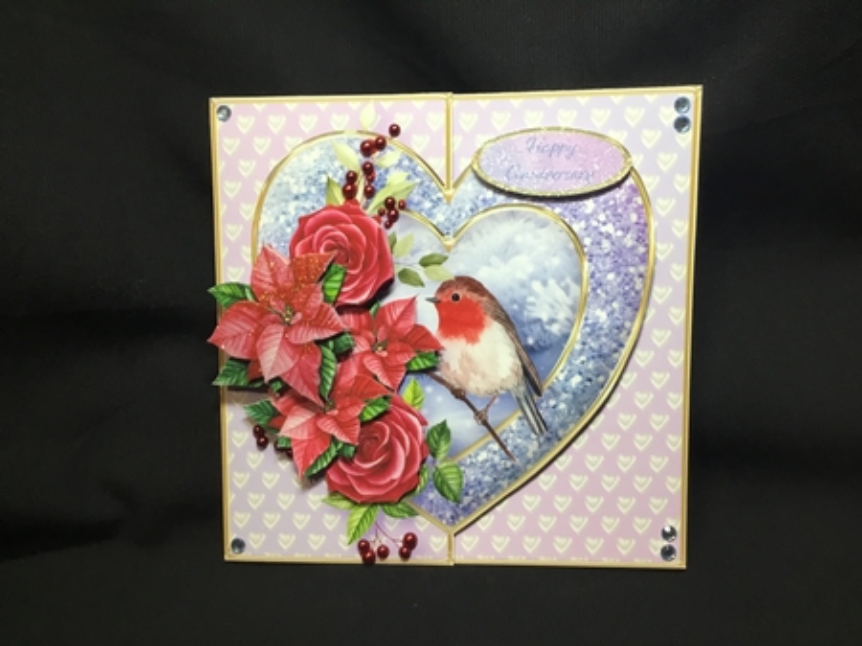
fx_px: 772
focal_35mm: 31
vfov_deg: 45.4
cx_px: 431
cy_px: 323
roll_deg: -1.1
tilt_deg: -27.2
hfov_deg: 58.4
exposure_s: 1/33
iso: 64
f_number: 2.4
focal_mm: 3.3
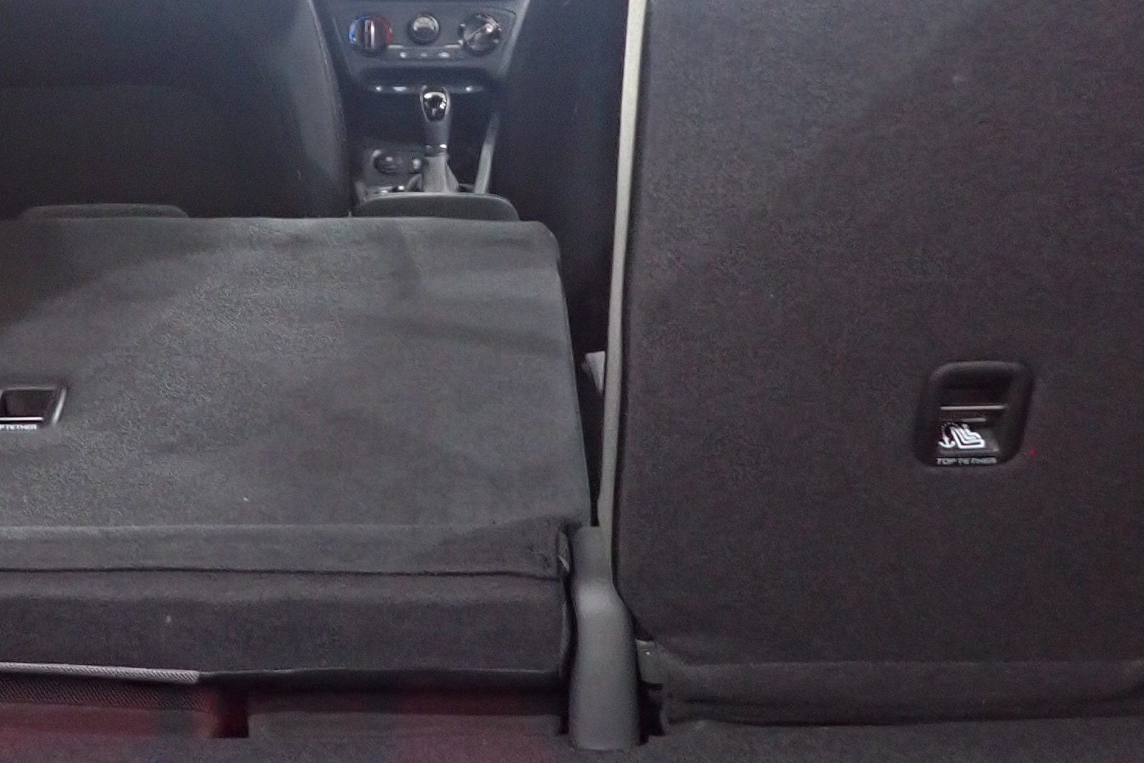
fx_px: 2066
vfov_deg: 20.7
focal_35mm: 65
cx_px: 370
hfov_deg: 30.7
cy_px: 172
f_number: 2
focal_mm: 4.5
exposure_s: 1/30
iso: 400
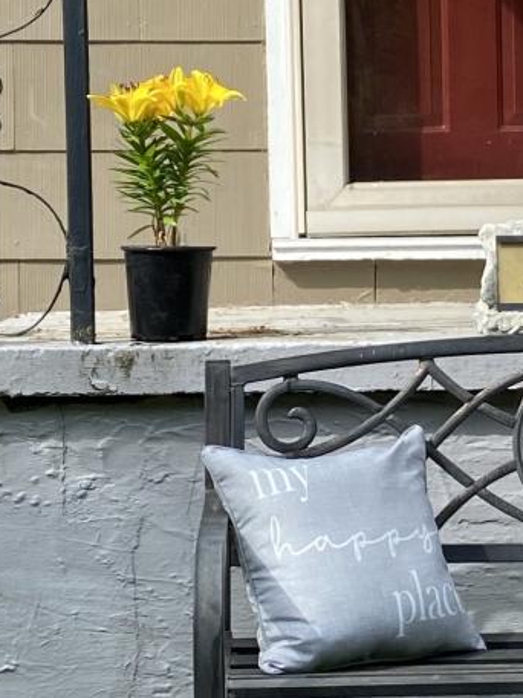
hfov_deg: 12.8
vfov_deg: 17.2
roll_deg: +1.6
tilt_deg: +0.6
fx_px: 2297
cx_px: 528
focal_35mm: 114
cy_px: 272
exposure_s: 1/782
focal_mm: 4.25
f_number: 1.8
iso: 32
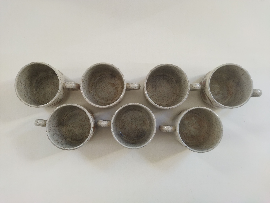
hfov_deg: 65.3
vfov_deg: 51.4
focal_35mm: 27
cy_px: 102
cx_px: 135
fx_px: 211
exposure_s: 1/100
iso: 113
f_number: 1.79
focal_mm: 4.71
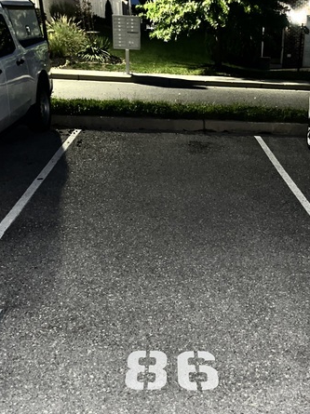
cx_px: 185
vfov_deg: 47.3
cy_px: 267
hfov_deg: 36.6
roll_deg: +1.2
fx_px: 466
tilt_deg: -25.2
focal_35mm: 39
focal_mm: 5.1
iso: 320
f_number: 1.6
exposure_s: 1/4
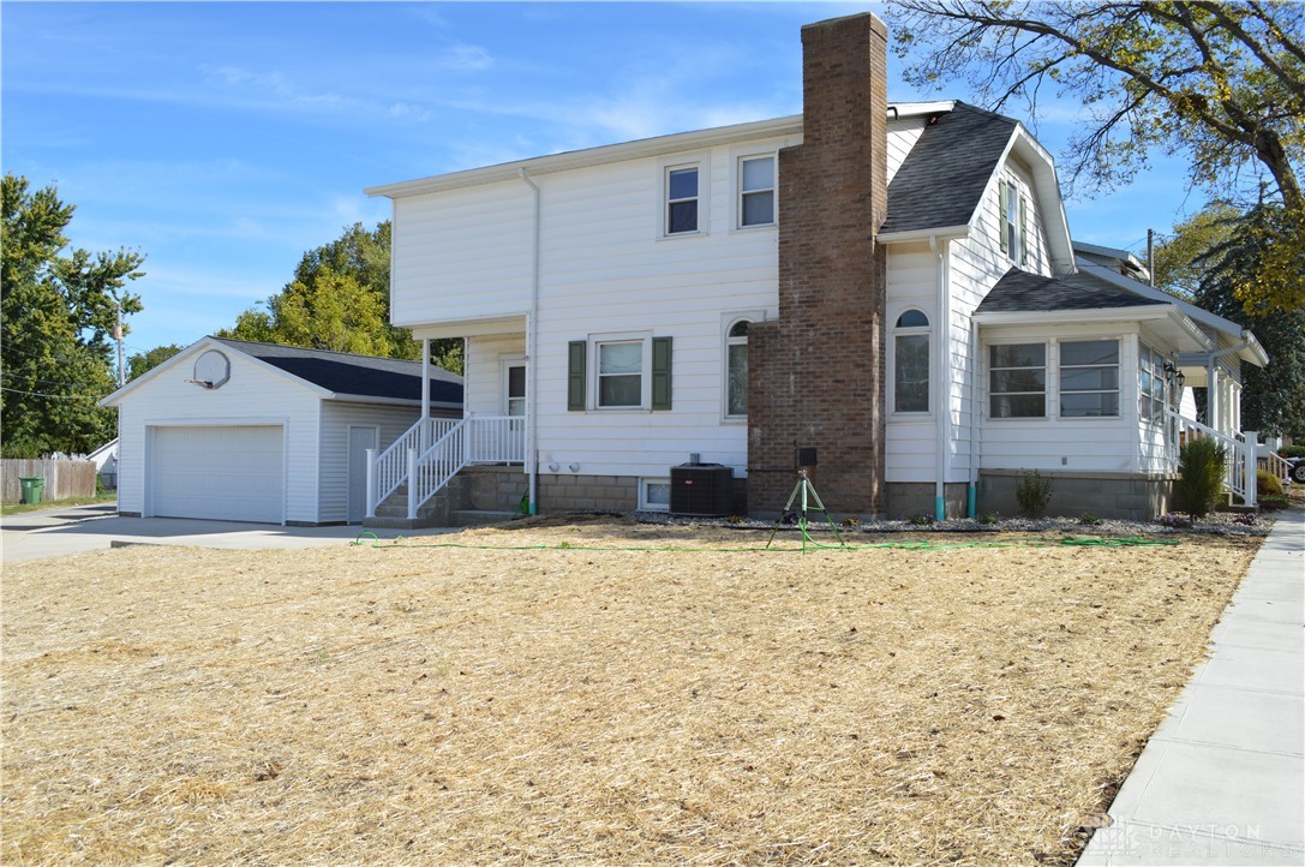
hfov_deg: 62.0
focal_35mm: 30
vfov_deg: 43.5
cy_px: 434
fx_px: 1086
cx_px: 652
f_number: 8
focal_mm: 20
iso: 100
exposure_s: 1/250
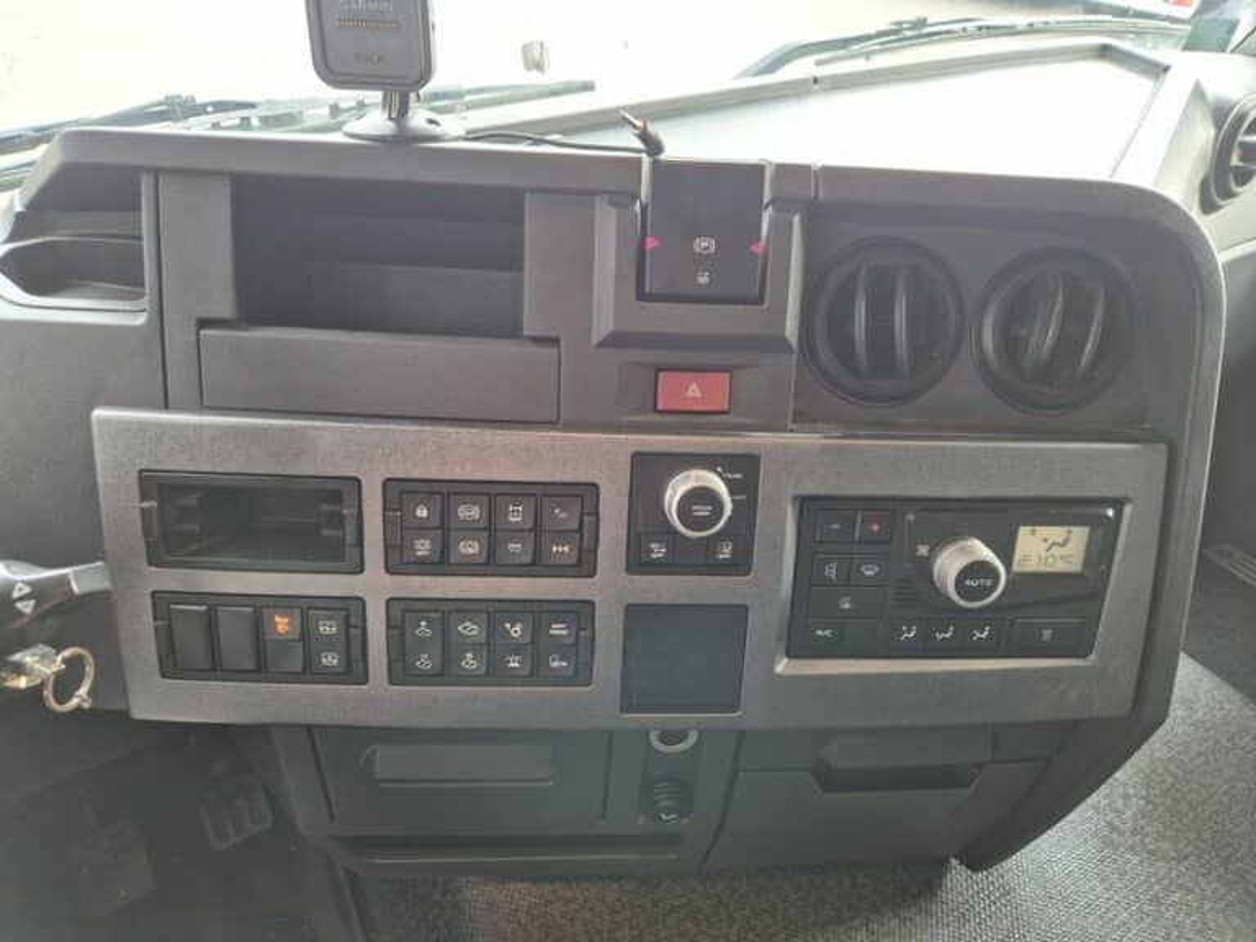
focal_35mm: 23
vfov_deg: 58.9
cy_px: 471
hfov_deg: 73.9
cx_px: 628
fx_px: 835
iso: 200
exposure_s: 1/100
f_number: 1.8
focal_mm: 5.4
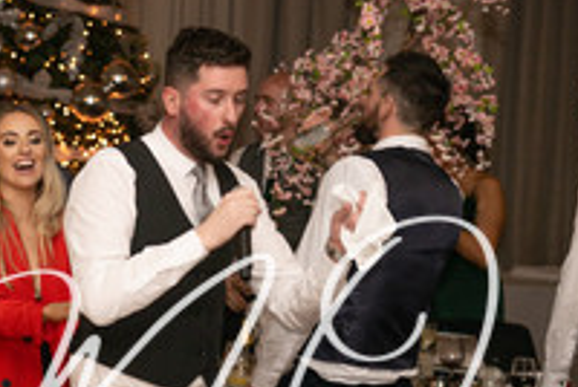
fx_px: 2251
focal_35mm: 140
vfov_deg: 9.8
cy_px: 253
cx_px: 84
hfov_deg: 14.5
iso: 400
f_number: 2.8
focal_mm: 70
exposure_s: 1/320
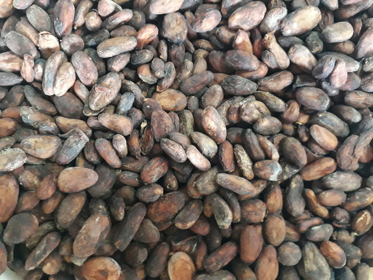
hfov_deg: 65.3
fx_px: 291
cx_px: 186
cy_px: 140
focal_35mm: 27
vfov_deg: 51.4
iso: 800
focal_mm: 3.6
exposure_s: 1/15
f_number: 1.9
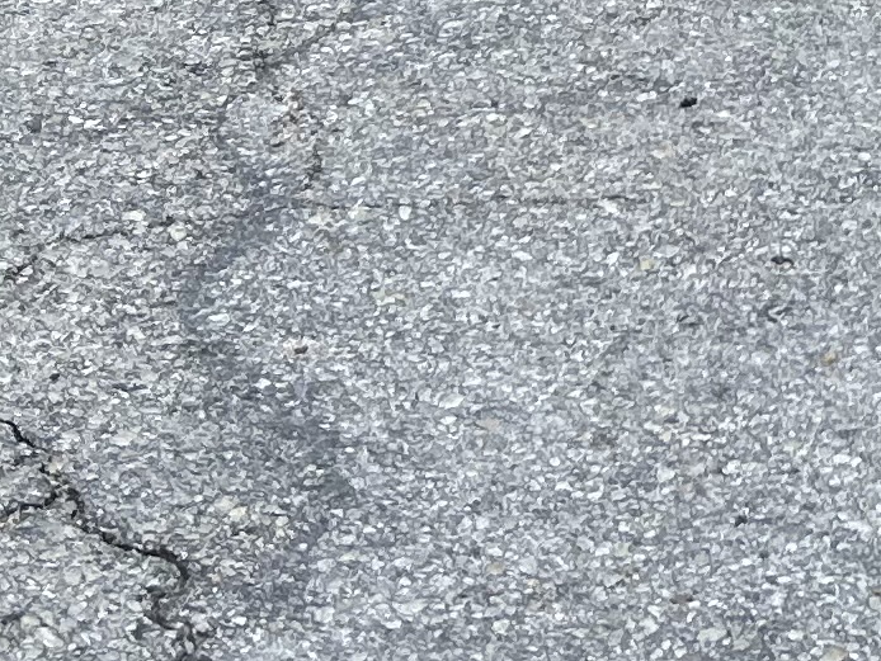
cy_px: -949
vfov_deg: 8.9
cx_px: 1380
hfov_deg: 12.4
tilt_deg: -7.7
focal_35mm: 151
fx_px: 3844
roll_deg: +0.7
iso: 50
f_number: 1.5
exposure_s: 1/1838
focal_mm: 5.7
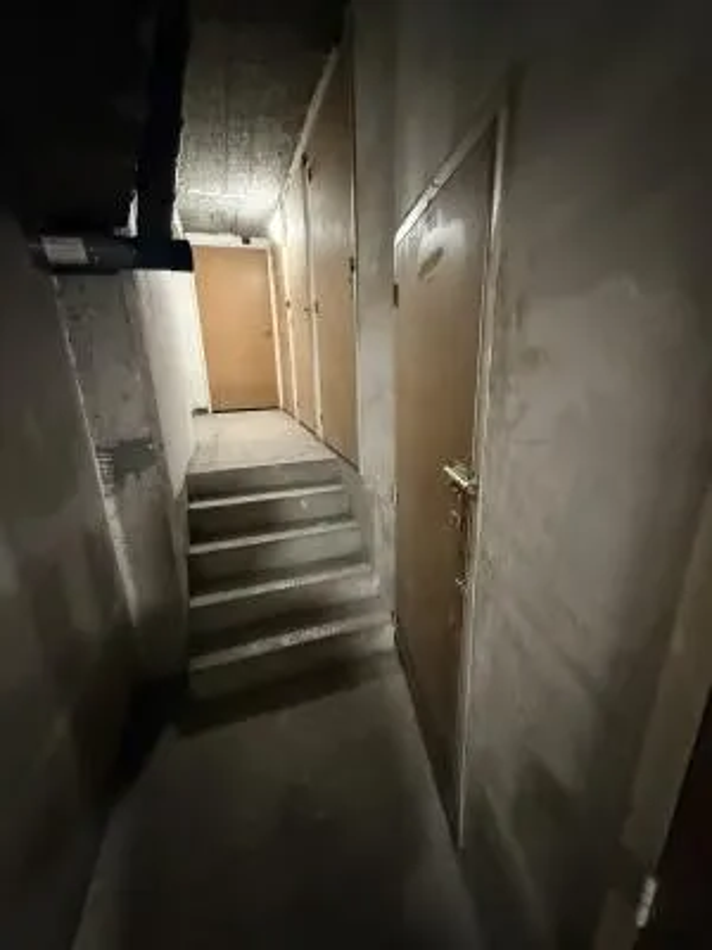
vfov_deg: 102.1
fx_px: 384
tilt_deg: -17.0
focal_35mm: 14
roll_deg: +3.0
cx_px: 356
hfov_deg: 85.7
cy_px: 475
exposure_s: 1/25
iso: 1250
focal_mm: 2.22
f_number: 2.2
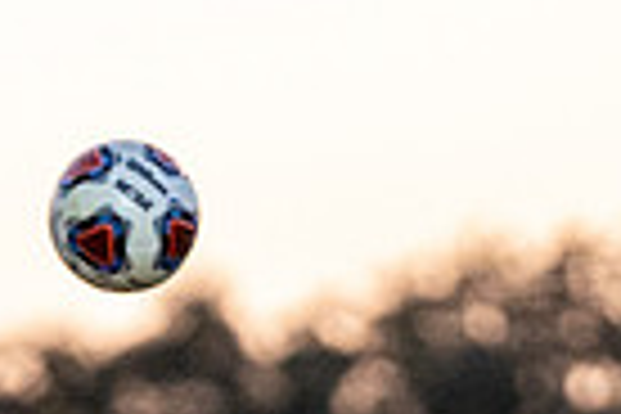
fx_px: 24700
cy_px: 993
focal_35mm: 1432
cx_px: 143
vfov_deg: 1.0
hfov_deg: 1.4
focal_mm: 200
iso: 1250
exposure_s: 1/1600
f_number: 2.8
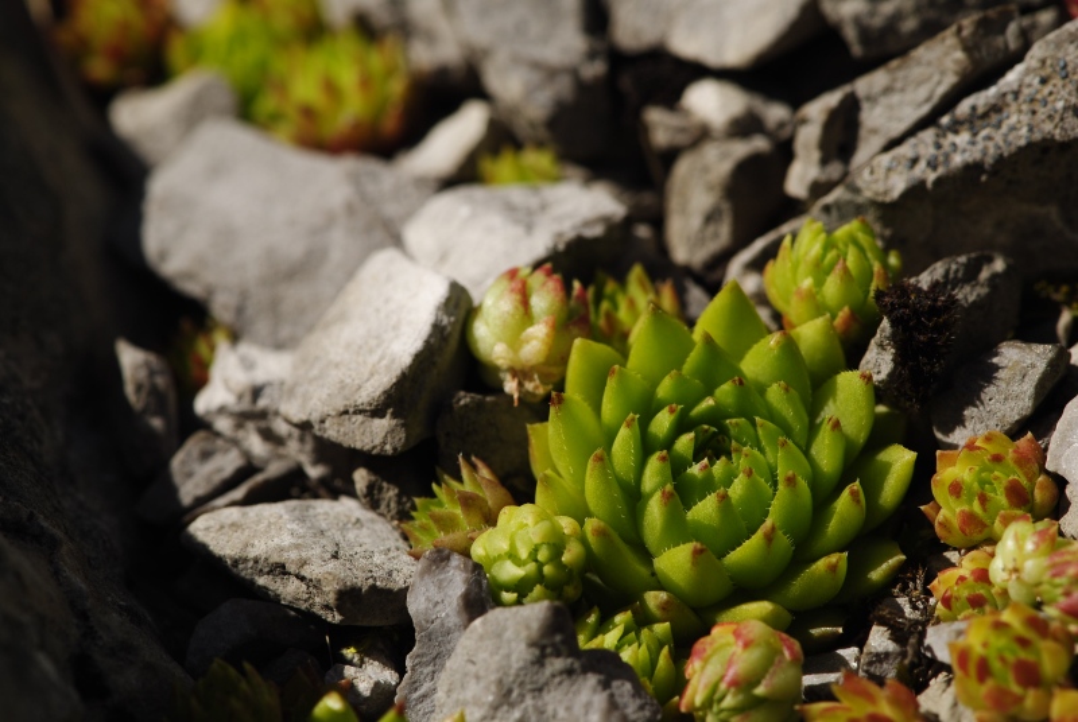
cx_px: 539
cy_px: 361
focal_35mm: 128
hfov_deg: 16.0
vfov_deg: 10.8
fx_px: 3824
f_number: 9
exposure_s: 1/320
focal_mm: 85
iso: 100
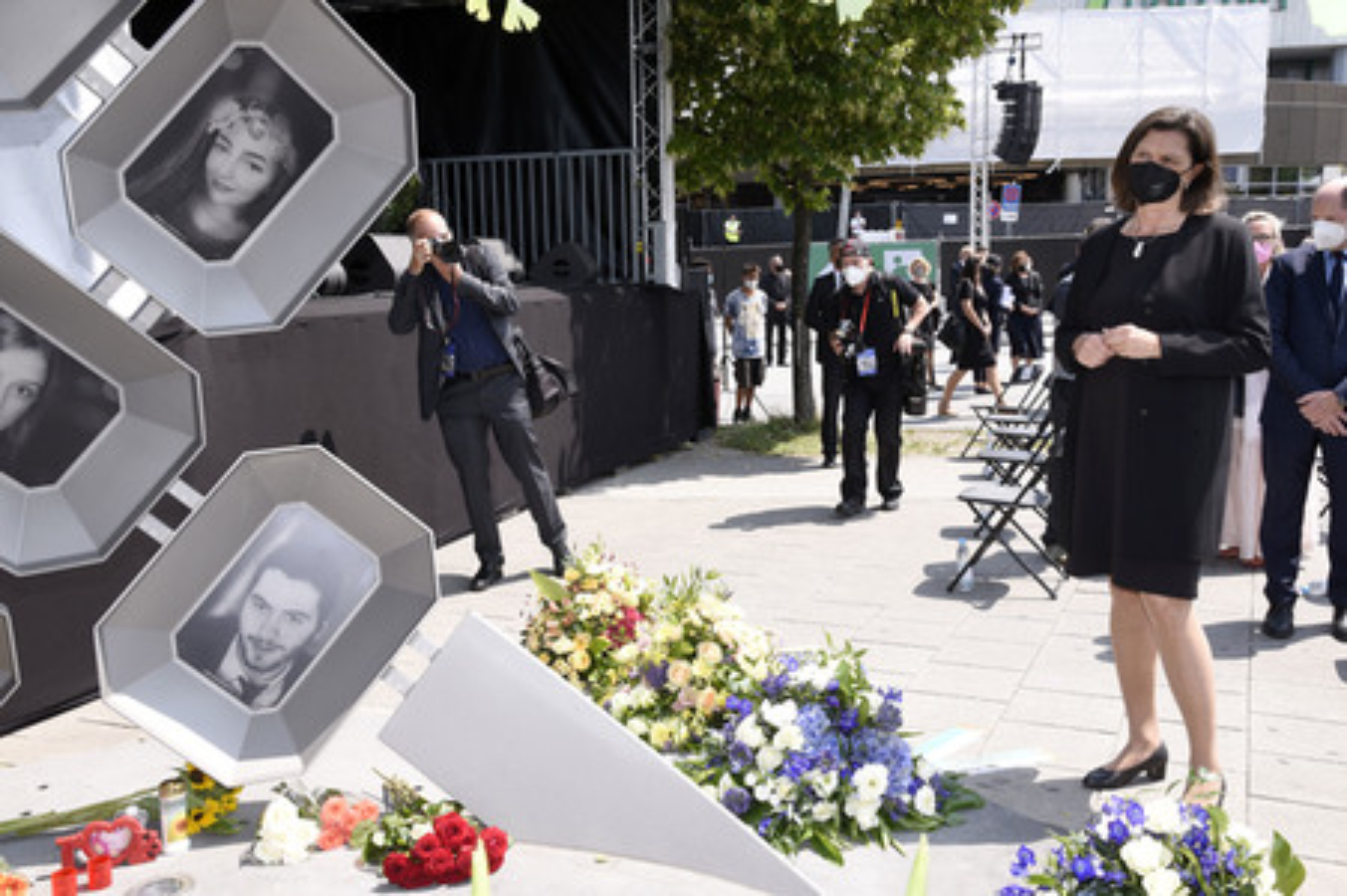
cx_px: 674
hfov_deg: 55.8
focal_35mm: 34
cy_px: 448
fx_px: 1271
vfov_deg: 38.8
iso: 400
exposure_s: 1/160
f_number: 11
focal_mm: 34
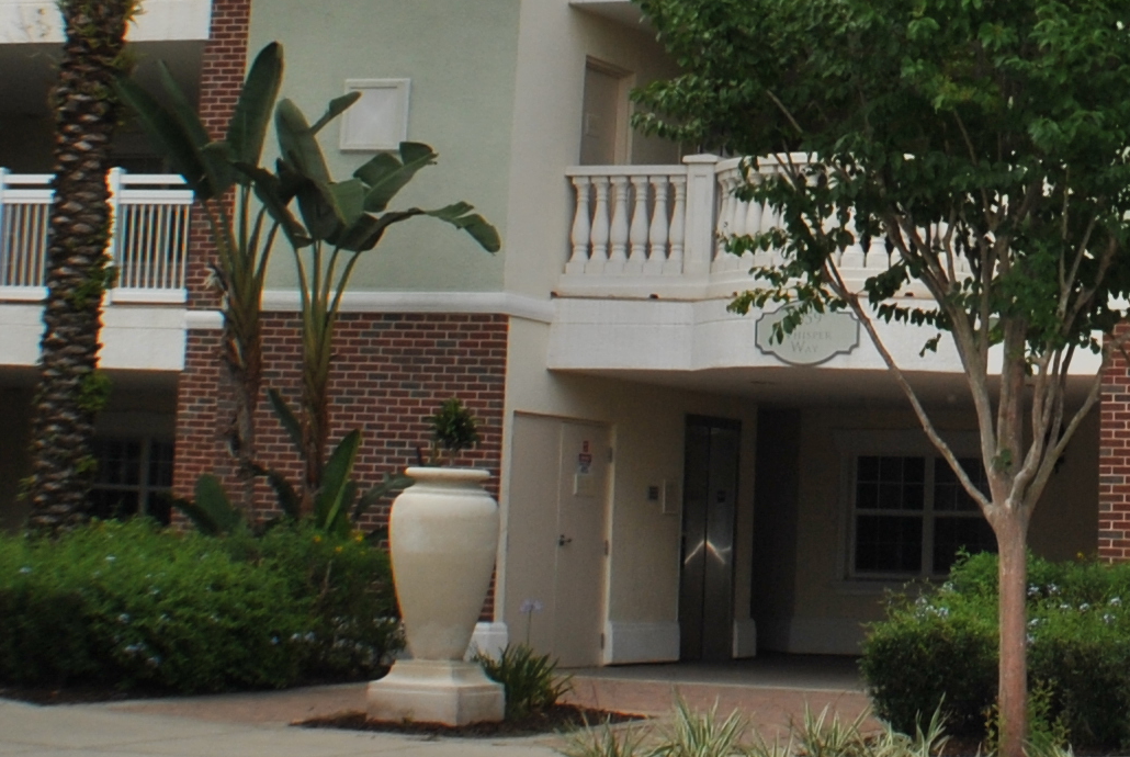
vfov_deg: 10.8
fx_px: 3898
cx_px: 1253
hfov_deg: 16.0
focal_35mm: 124
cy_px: -210
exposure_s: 1/200
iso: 100
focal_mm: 22
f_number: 8
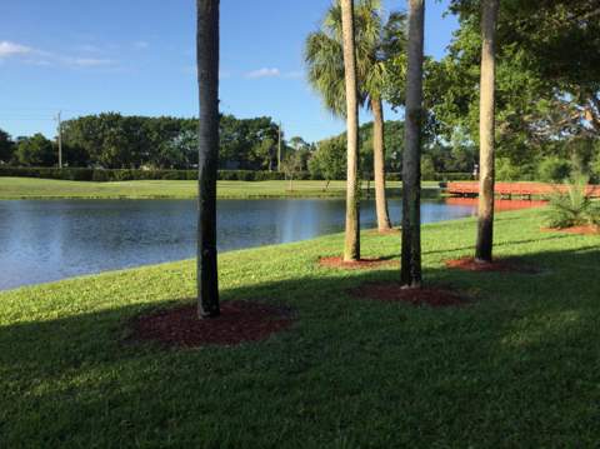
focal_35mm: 31
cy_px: 224
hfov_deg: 58.4
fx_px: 537
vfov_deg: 45.4
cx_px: 300
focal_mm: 3.3
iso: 25
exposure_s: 1/662
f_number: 2.4
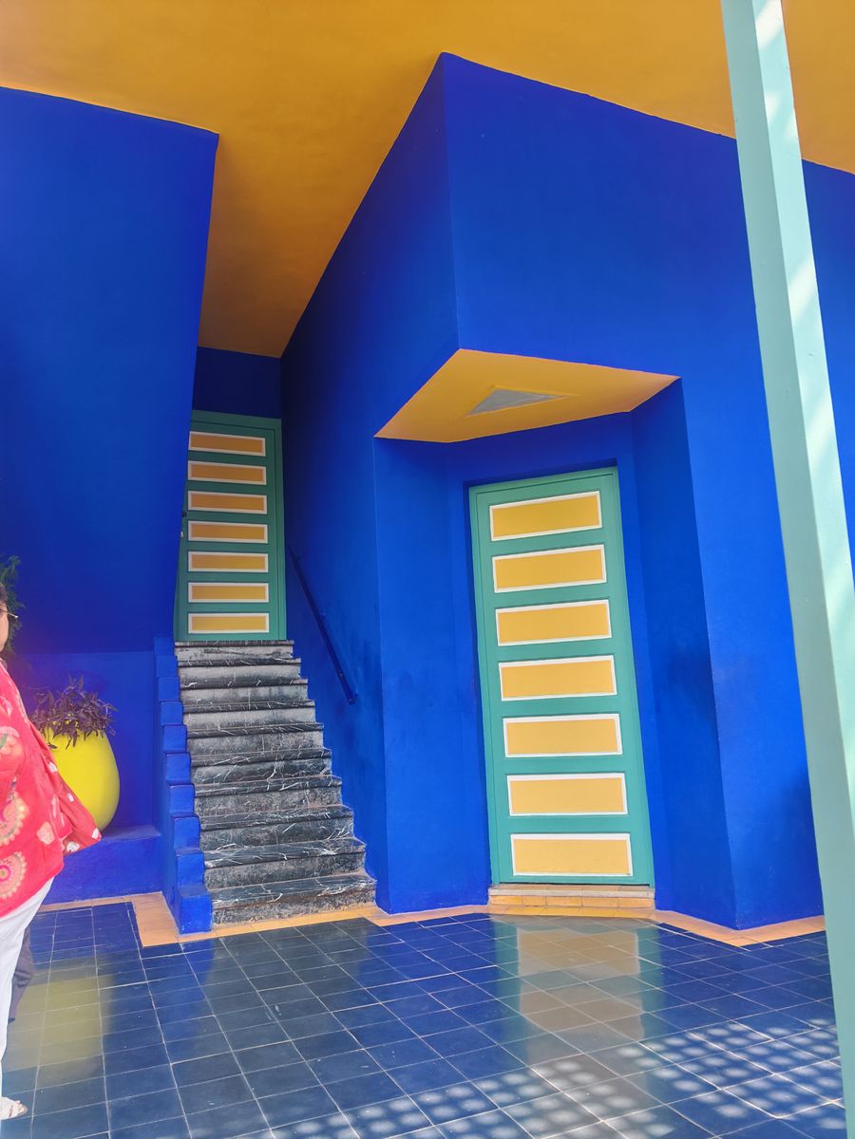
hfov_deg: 56.8
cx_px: 428
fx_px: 790
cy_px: 570
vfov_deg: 71.6
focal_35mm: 24
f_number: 2
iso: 100
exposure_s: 1/760
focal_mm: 6.83
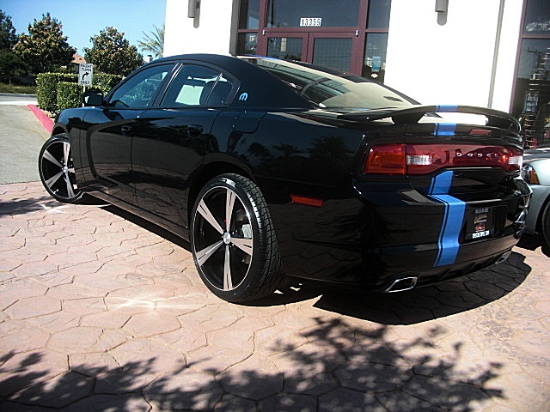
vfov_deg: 39.7
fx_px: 572
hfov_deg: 51.4
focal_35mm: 36
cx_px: 275
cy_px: 206
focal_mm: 6.3
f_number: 2.8
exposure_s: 1/500
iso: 50
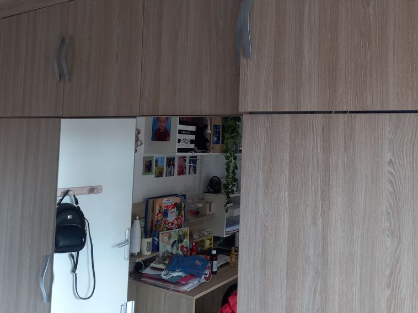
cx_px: 244
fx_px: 398
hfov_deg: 55.1
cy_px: 125
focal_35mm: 33
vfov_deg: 42.7
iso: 200
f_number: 2
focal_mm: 4.6
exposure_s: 1/33
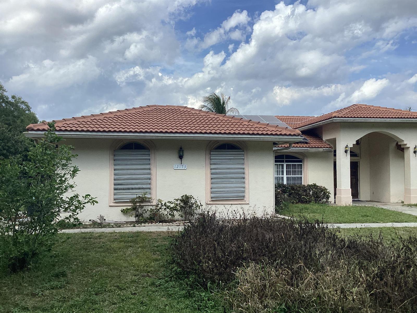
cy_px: 156
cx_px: 208
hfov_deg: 58.4
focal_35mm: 31
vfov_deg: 45.4
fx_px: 373
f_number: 2.4
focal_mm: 3.3
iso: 25
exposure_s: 1/1274
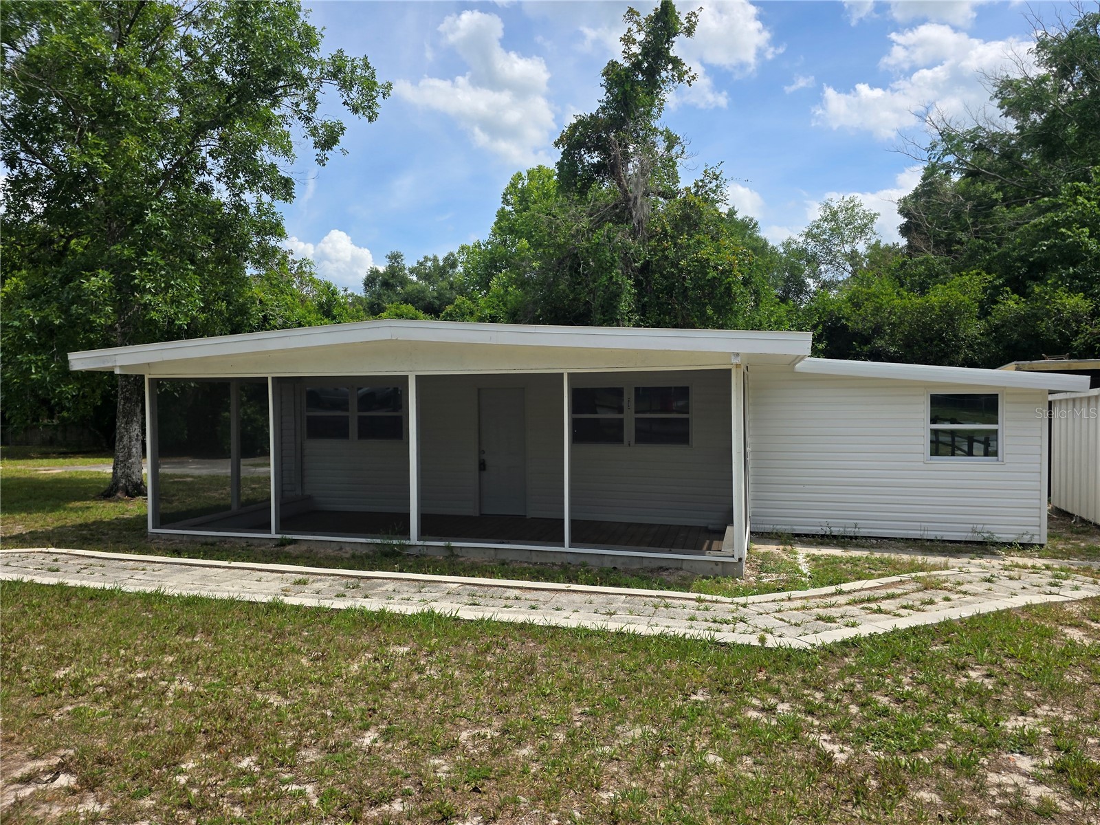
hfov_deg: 73.9
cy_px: 412
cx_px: 550
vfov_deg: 58.9
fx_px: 731
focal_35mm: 23
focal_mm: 6.3
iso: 12
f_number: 1.7
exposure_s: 1/654
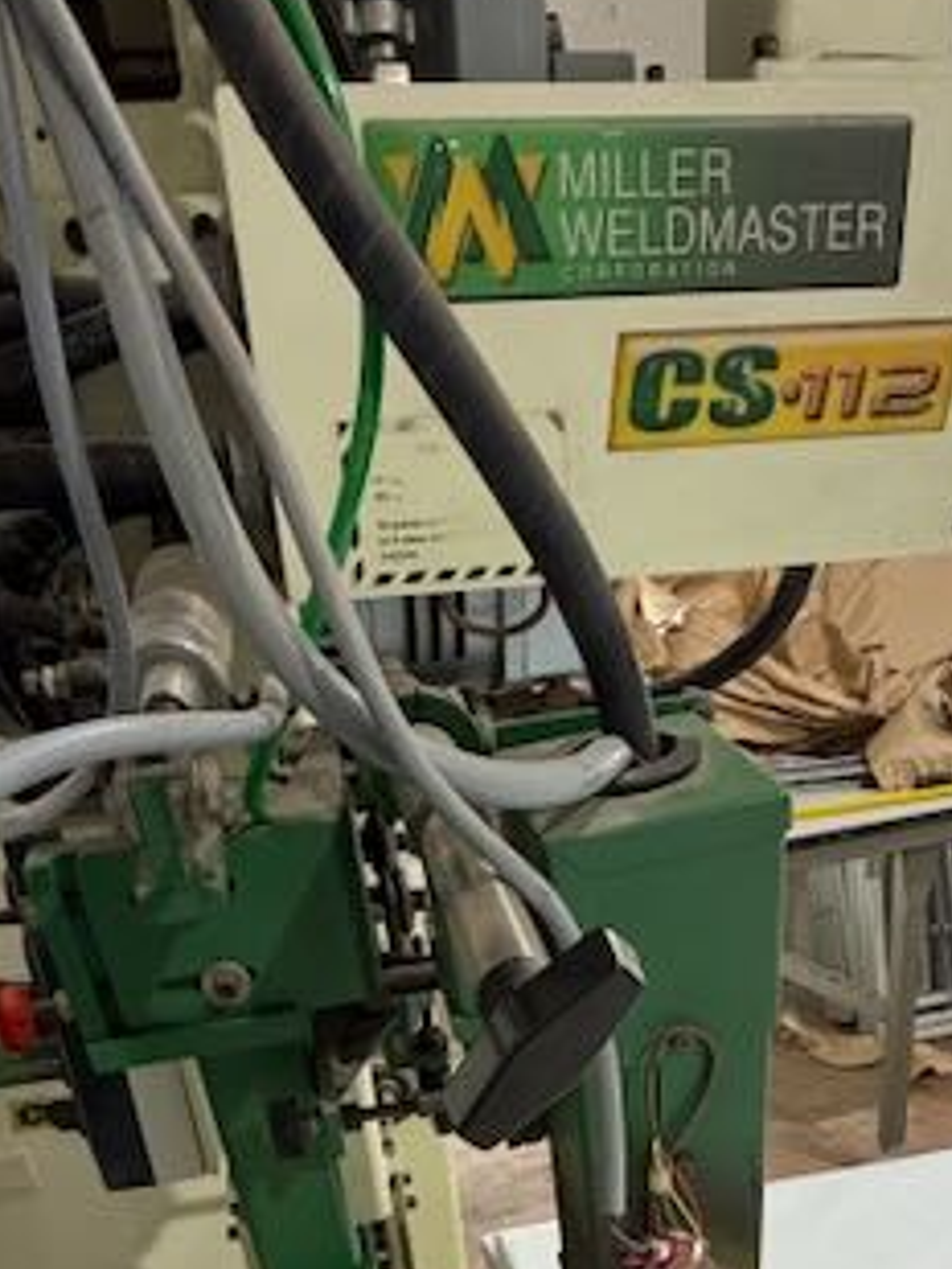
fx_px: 1063
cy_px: 1121
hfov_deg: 48.2
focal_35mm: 29
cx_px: 513
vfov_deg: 54.4
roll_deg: +5.3
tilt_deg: -25.6
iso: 250
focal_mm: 2.22
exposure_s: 1/121
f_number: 2.2
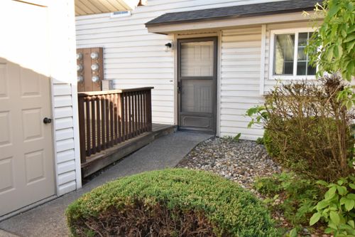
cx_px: 178
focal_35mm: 30
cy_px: 118
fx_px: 296
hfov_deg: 61.9
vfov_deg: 43.6
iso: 400
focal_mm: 20
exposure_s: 1/160
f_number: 5.6
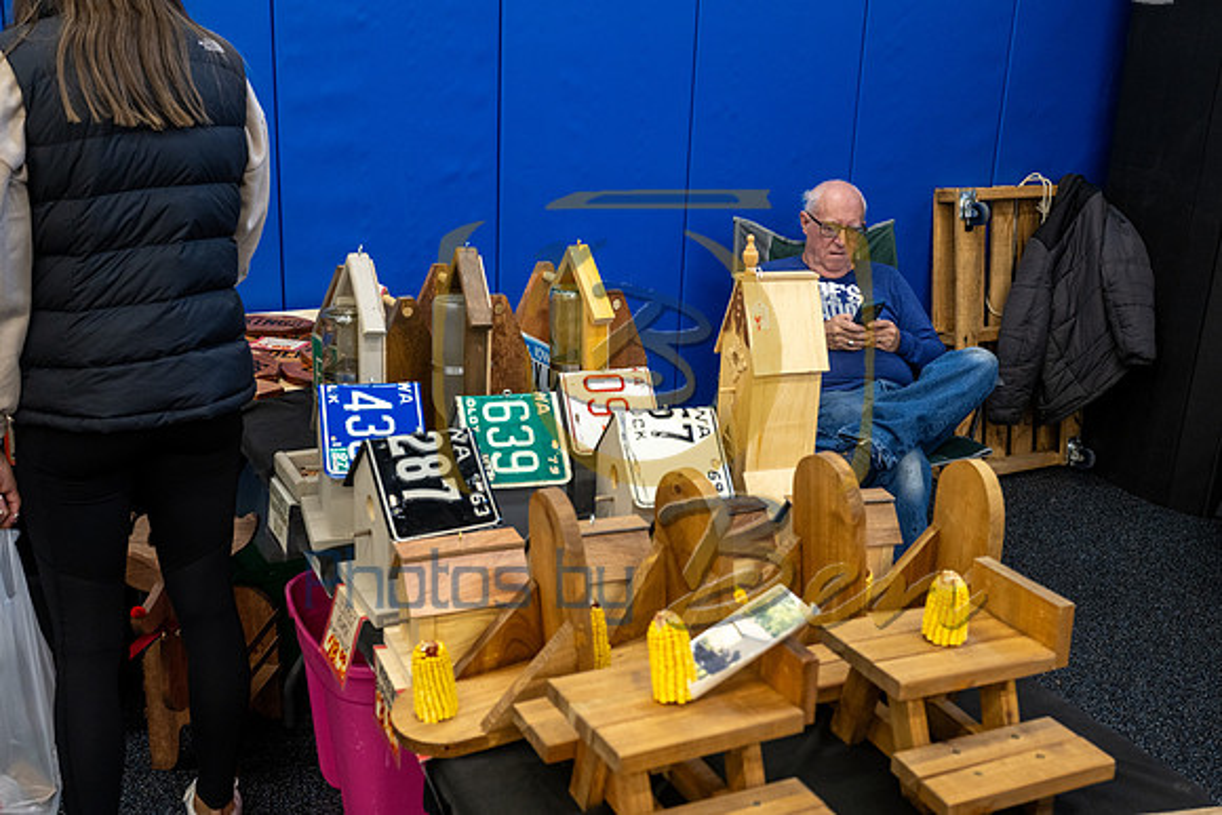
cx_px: 611
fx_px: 1256
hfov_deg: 51.9
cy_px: 408
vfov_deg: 36.0
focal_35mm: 37
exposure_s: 1/125
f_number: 5.6
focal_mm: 37
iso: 1250
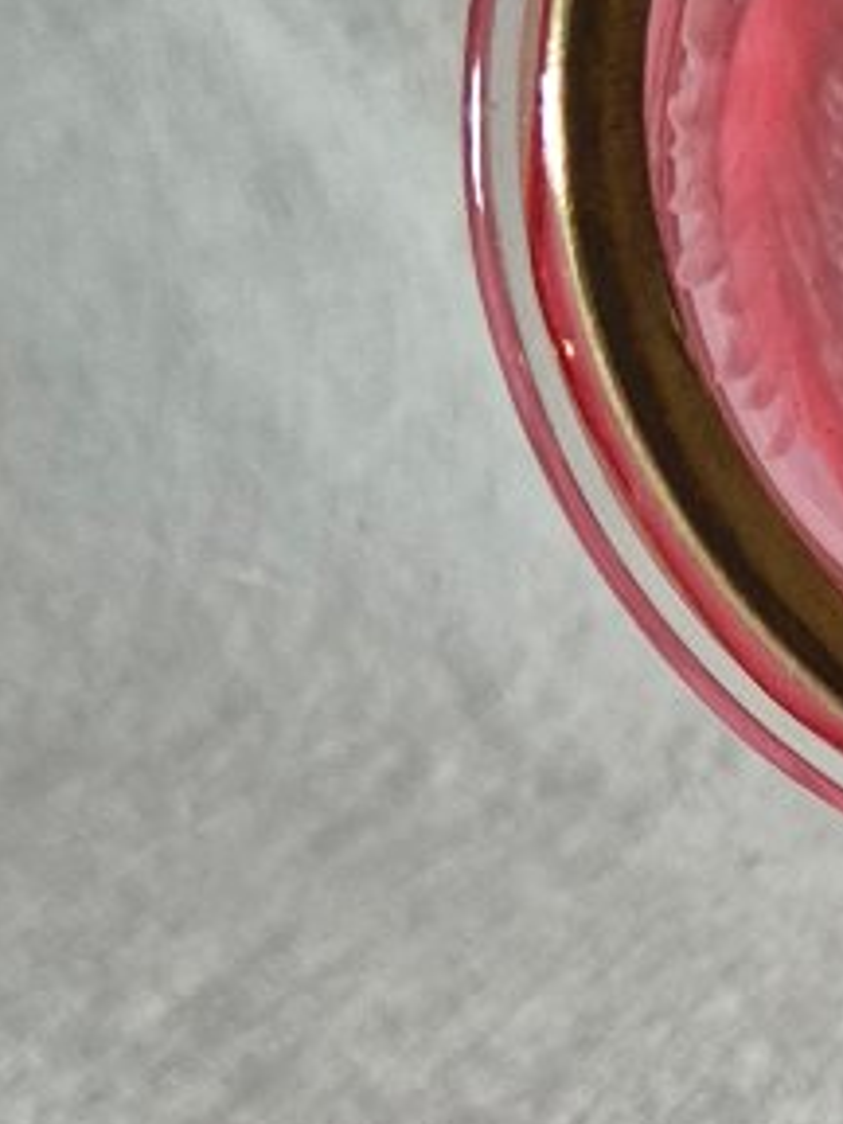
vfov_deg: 20.1
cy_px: 995
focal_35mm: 96
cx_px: 1522
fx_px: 3117
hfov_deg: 13.7
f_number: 1.8
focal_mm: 5.4
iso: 640
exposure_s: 1/100
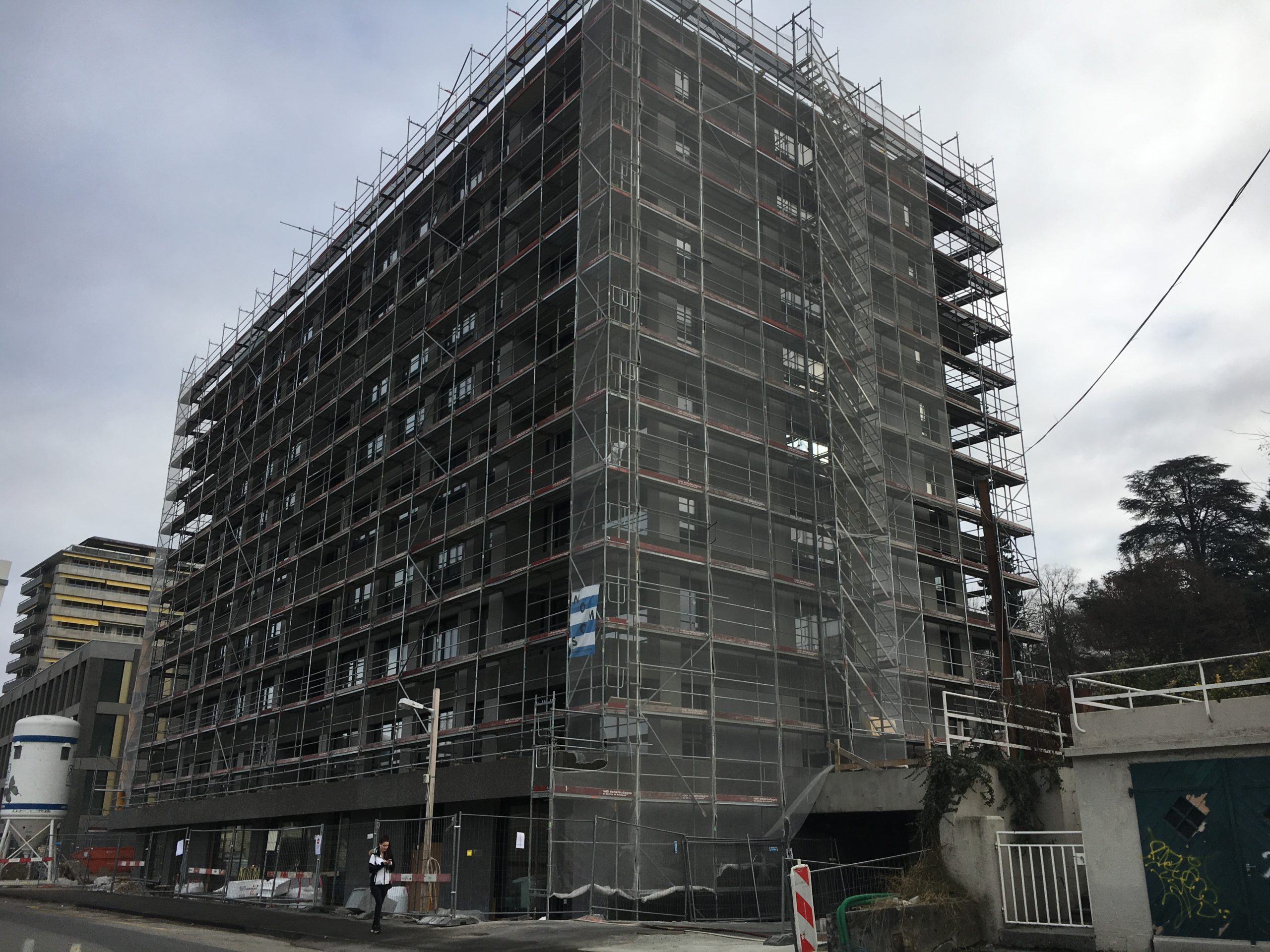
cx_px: 635
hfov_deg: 61.7
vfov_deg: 48.2
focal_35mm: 29
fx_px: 1064
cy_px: 476
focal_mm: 4.15
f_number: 2.2
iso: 25
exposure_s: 1/1374
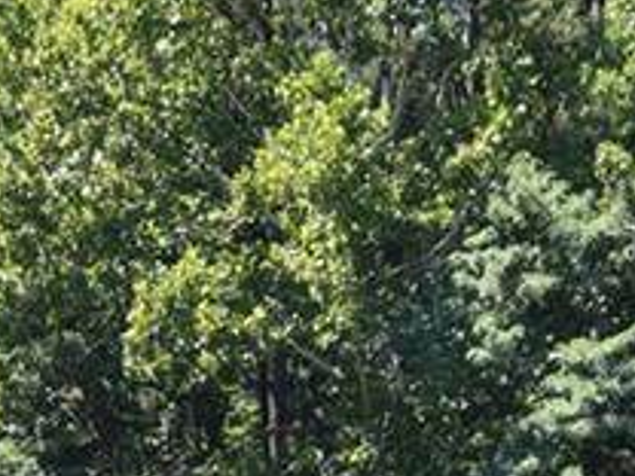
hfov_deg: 11.7
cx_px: -37
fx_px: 3045
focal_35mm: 166
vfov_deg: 8.5
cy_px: 914
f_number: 13
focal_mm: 35
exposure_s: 1/640
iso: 1250
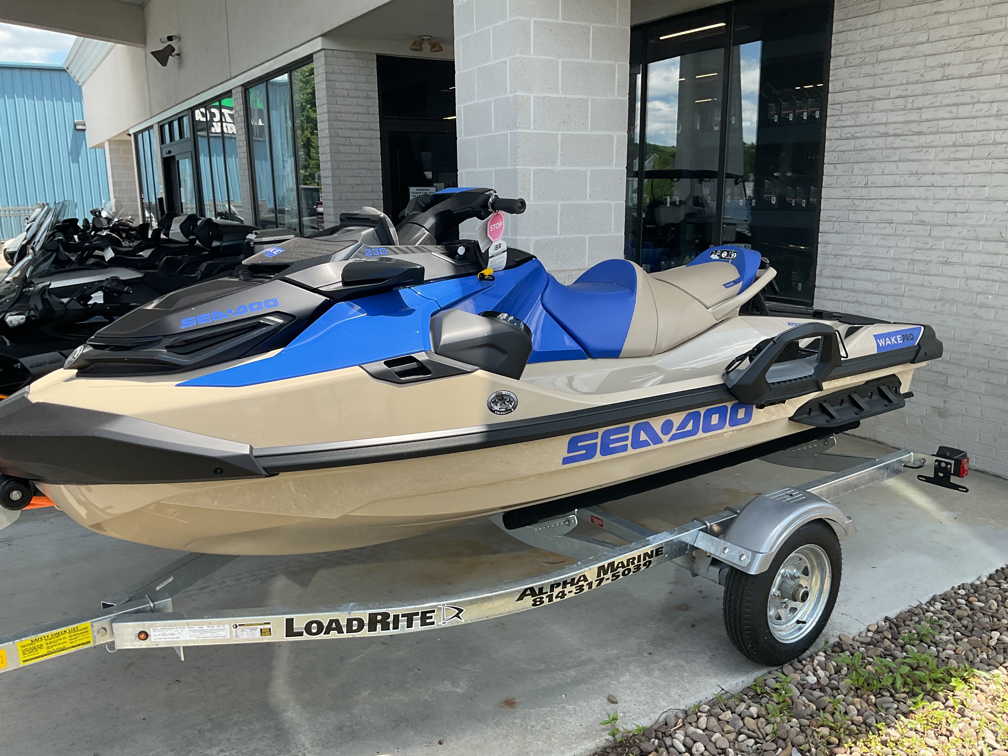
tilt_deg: -12.9
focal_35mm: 29
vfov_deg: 48.2
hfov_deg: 61.7
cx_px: 504
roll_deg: +0.6
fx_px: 844
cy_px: 378
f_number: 1.8
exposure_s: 1/635
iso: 16
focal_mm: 3
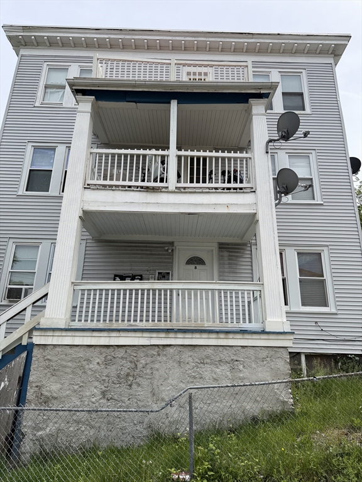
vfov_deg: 71.6
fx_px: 335
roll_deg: -0.6
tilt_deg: +19.2
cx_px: 181
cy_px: 241
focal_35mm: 24
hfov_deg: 56.8
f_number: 1.78
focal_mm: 6.76
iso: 80
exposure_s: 1/4673
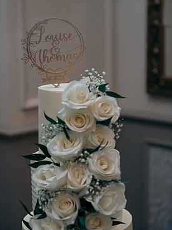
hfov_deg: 18.0
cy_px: 103
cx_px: 79
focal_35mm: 82
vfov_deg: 23.8
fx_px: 543
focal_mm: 70
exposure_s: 1/160
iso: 1000
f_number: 3.5
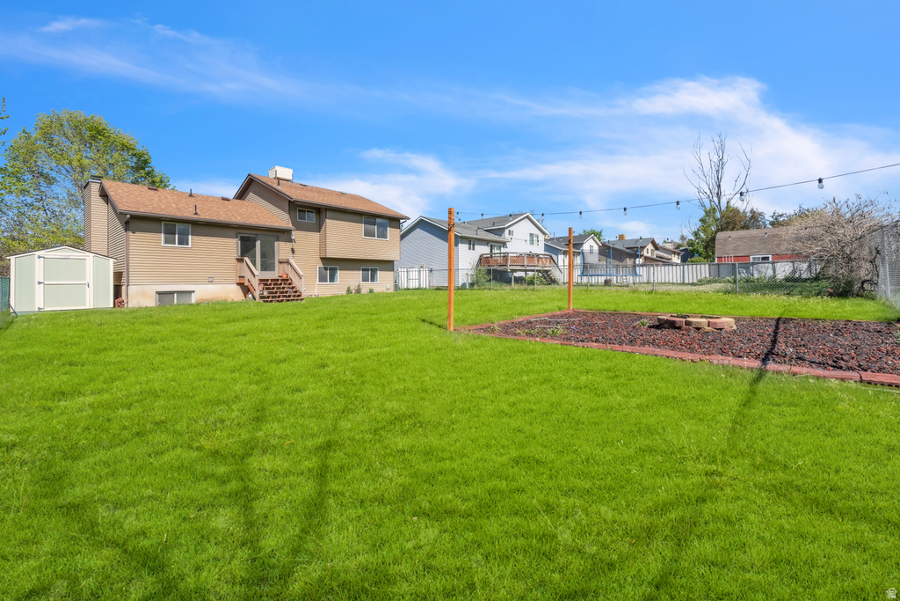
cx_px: 450
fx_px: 350
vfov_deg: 81.2
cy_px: 300
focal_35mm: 14
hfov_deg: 104.2
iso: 100
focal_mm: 14
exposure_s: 1/250
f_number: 8
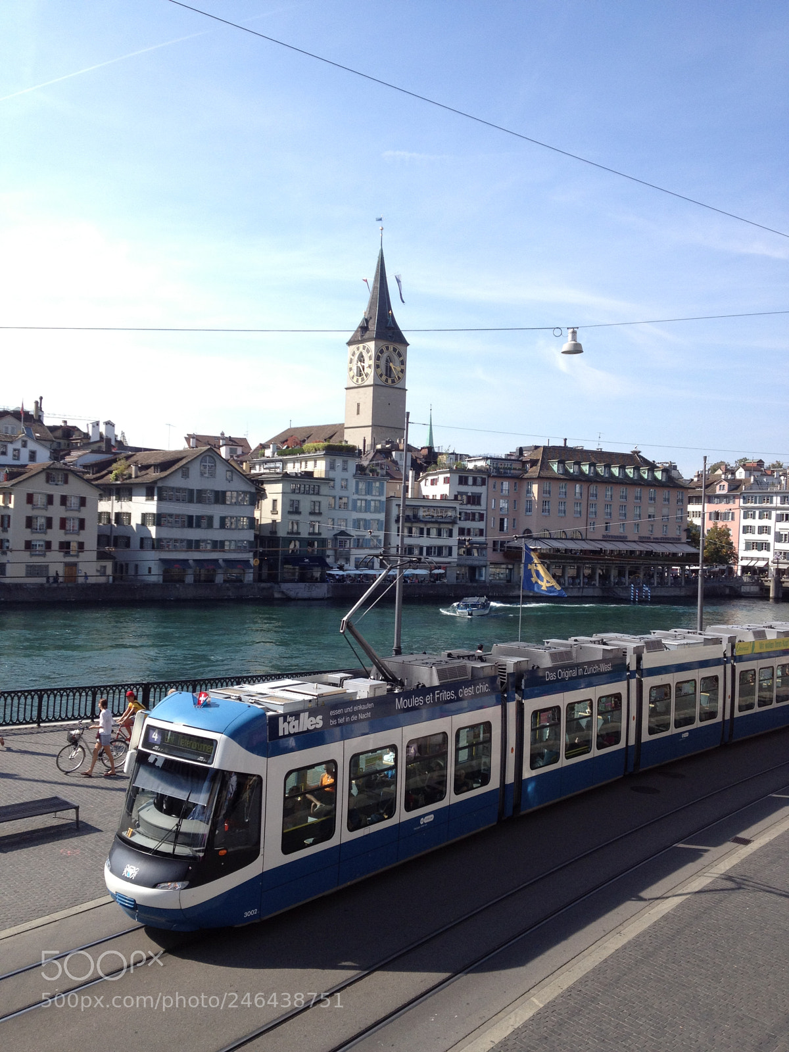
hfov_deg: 40.7
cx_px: 394
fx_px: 1064
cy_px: 526
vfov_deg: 52.6
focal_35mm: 35
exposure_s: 1/1082
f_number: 2.4
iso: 64
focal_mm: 4.28
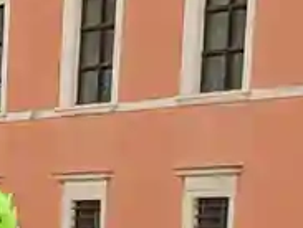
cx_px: -462
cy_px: 610
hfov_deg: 7.9
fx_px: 2017
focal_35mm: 230
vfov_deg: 6.1
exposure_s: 1/100
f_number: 1.6
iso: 200
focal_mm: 6.14
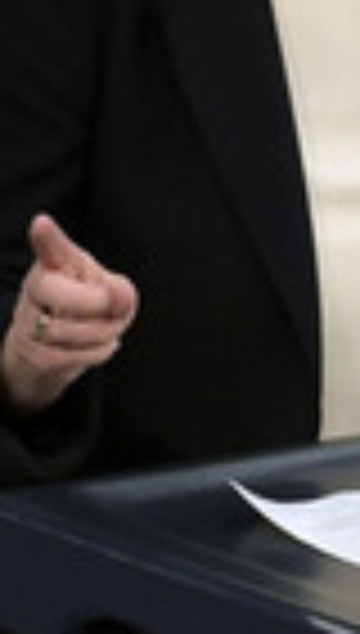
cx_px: 457
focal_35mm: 1336
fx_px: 22524
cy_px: 22
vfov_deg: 1.6
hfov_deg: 0.9
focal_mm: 400
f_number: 5.6
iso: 10000
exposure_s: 1/320
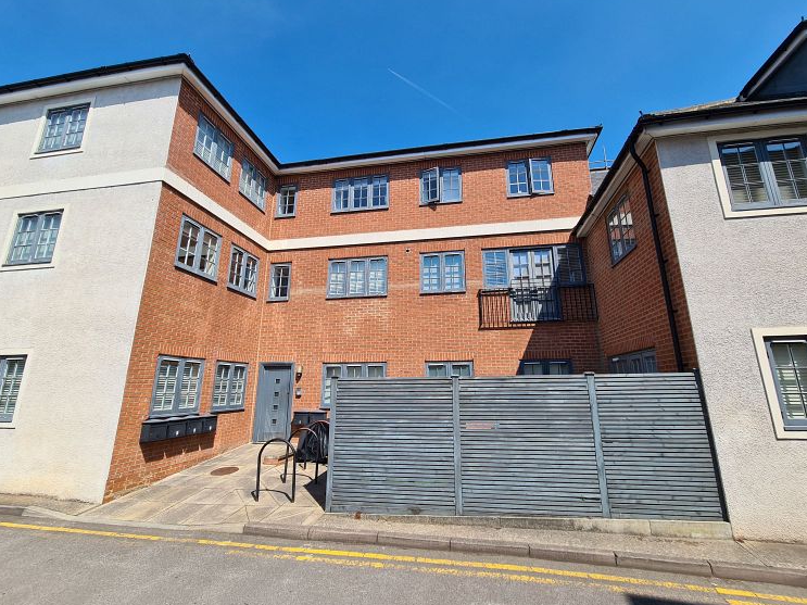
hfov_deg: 102.1
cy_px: 294
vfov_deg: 85.6
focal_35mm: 14
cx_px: 413
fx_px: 326
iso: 50
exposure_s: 1/1604
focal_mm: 2.2
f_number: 2.2
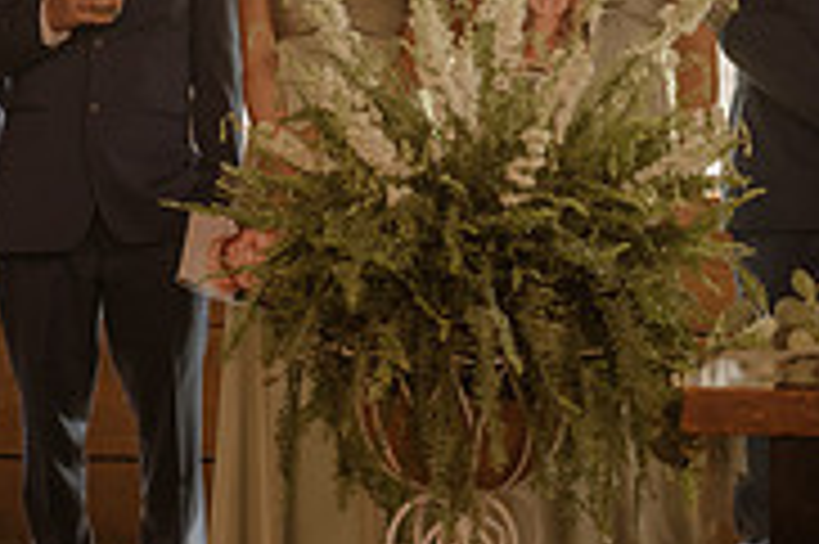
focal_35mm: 223
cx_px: 58
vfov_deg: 6.1
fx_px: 5069
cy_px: 2
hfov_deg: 9.2
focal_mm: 70
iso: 1000
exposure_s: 1/200
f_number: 2.8
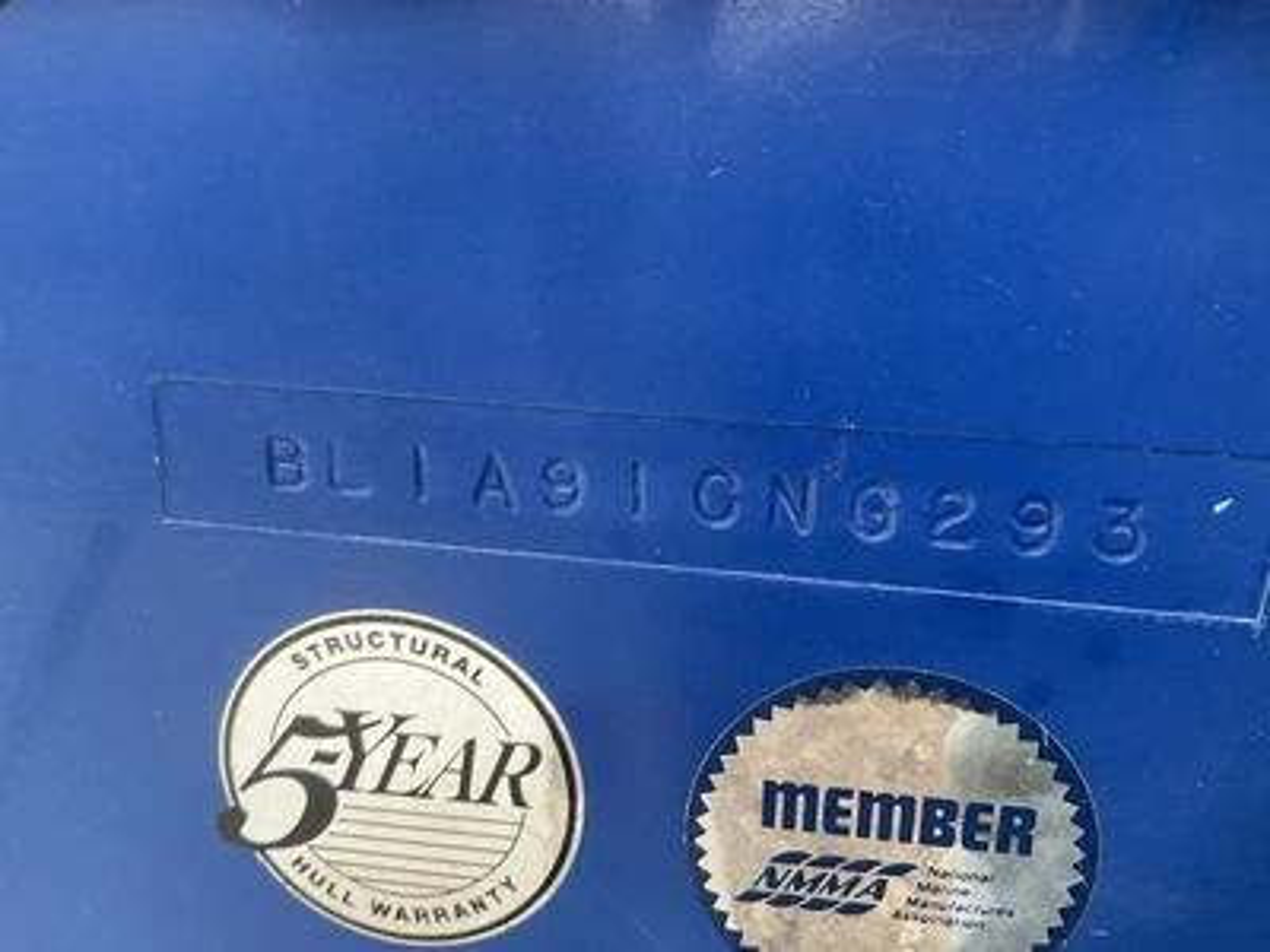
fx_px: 1064
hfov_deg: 61.7
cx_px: 635
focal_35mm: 29
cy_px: 476
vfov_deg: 48.2
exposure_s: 1/219
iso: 25
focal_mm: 3
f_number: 1.8
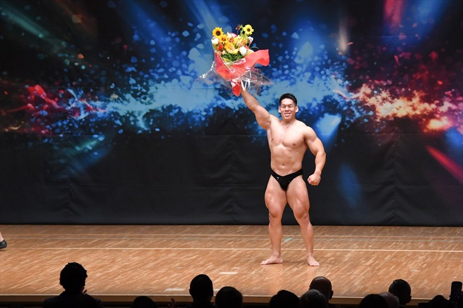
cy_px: 154
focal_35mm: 168
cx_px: 232
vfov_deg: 8.2
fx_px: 2160
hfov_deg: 12.2
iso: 6400
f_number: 5.6
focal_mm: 112
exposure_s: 1/400
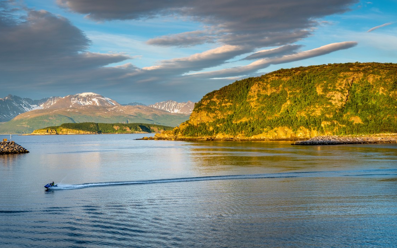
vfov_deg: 24.4
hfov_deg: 38.2
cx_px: 198
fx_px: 573
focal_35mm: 53
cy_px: 119
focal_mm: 34
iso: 100
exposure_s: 1/320
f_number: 5.6
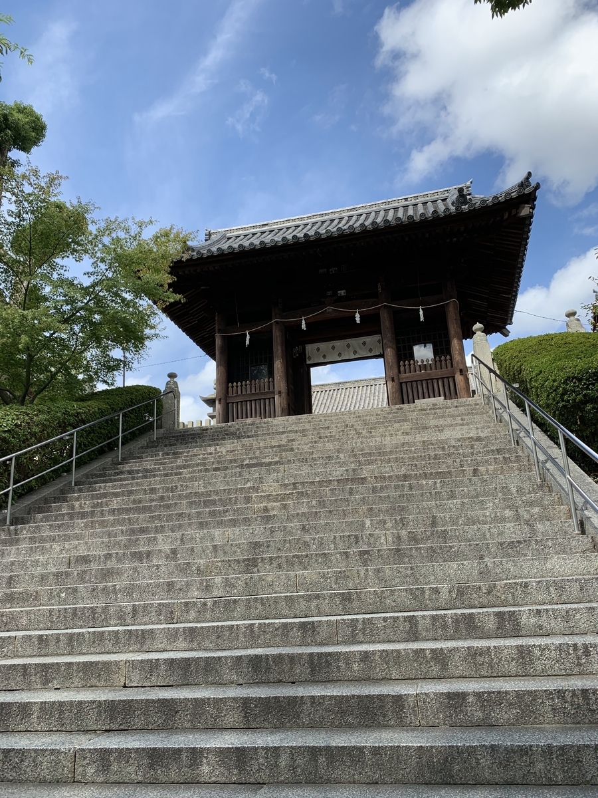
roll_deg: +3.7
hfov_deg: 53.1
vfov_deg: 67.3
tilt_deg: +18.9
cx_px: 299
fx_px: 599
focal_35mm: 26
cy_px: 399
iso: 25
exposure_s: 1/1266
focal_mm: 4.25
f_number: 1.8
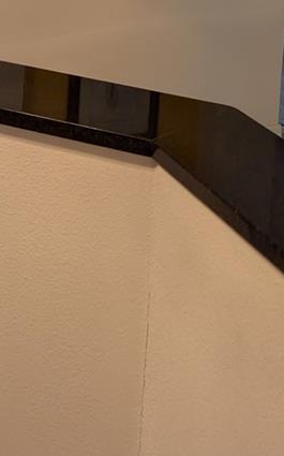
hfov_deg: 17.7
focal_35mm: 72
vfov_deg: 24.1
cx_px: 12
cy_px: -179
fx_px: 893
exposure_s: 1/166
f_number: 1.68
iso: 24
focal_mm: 6.9
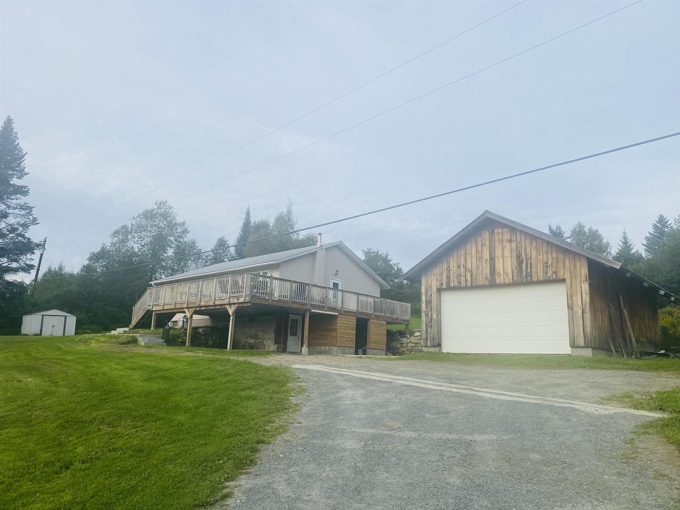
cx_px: 340
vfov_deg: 53.1
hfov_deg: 67.3
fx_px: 511
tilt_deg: +11.4
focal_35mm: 26
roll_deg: -1.2
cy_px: 255
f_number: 1.8
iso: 32
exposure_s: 1/1996
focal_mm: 4.25
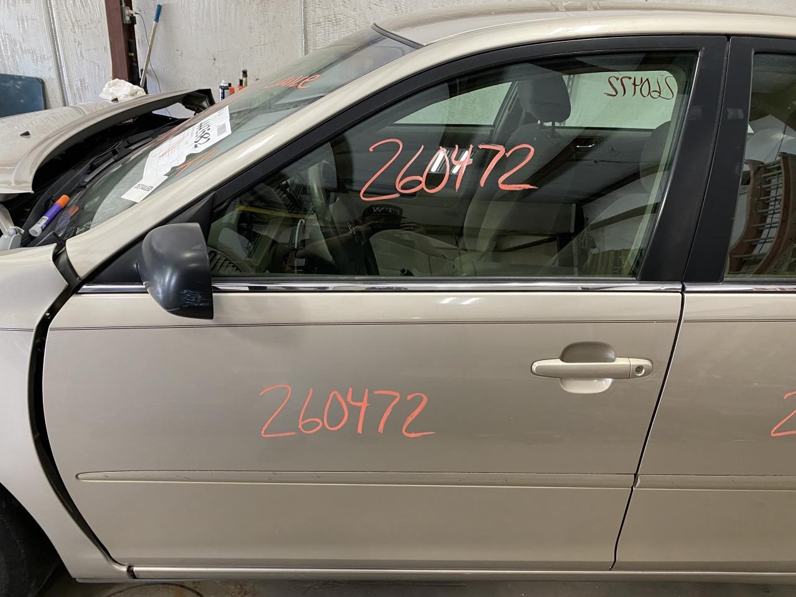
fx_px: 598
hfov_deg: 67.3
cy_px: 298
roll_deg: -5.4
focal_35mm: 26
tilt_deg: -27.8
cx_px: 398
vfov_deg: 53.1
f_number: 1.8
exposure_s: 1/60
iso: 160
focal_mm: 4.25
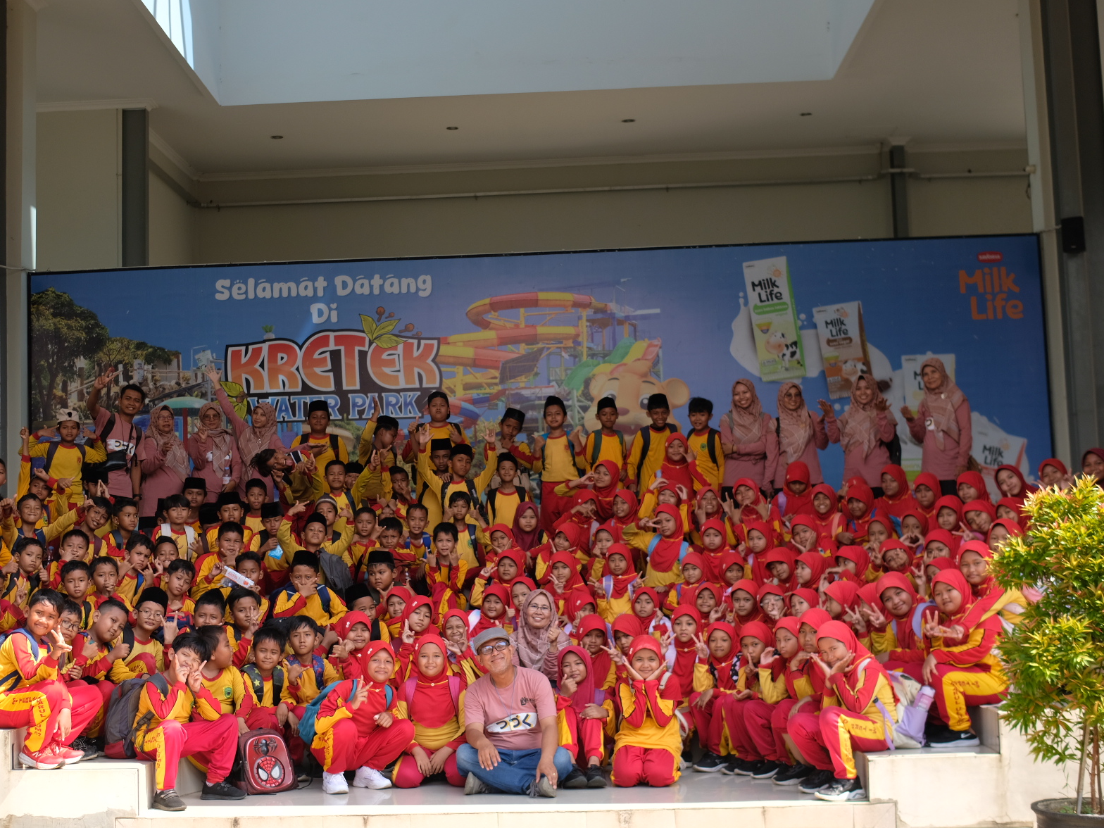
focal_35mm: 49
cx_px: 479
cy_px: 415
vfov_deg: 29.7
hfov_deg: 38.8
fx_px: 1563
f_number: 1.8
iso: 200
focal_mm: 30
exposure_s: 1/2000
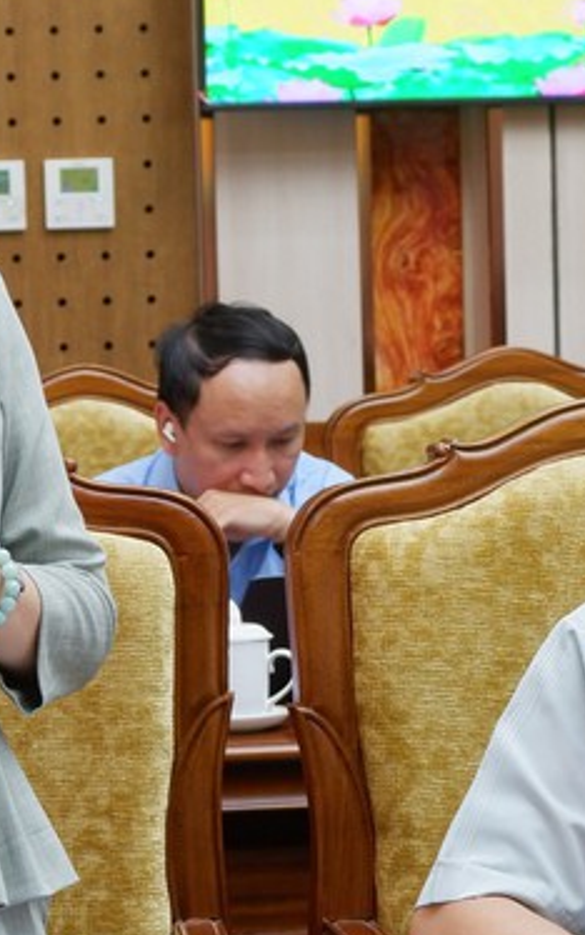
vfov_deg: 15.6
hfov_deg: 9.6
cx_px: -138
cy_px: 532
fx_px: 3416
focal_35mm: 134
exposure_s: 1/60
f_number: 4
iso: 640
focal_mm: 27.7
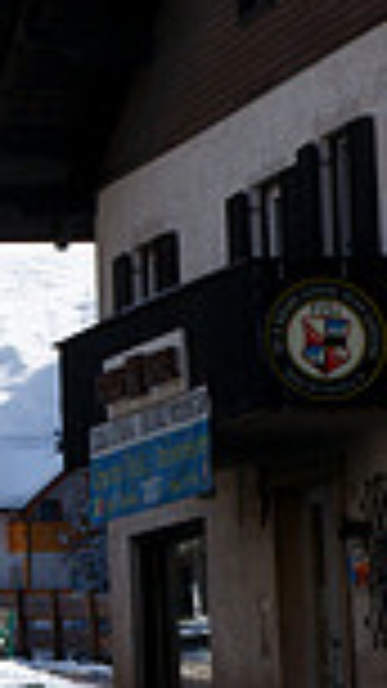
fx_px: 5439
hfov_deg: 4.0
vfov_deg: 7.2
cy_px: -11
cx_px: -648
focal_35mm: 298
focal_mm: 50
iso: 200
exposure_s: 1/200
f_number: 11
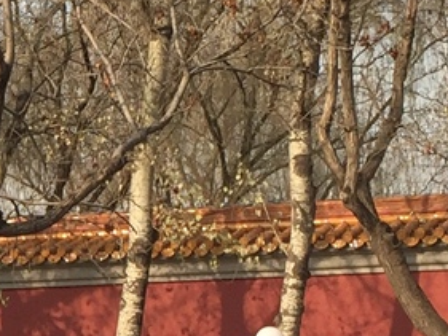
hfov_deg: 11.4
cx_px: -252
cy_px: 314
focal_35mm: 165
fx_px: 2136
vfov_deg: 9.0
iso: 32
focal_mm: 4.15
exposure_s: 1/1236
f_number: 2.2
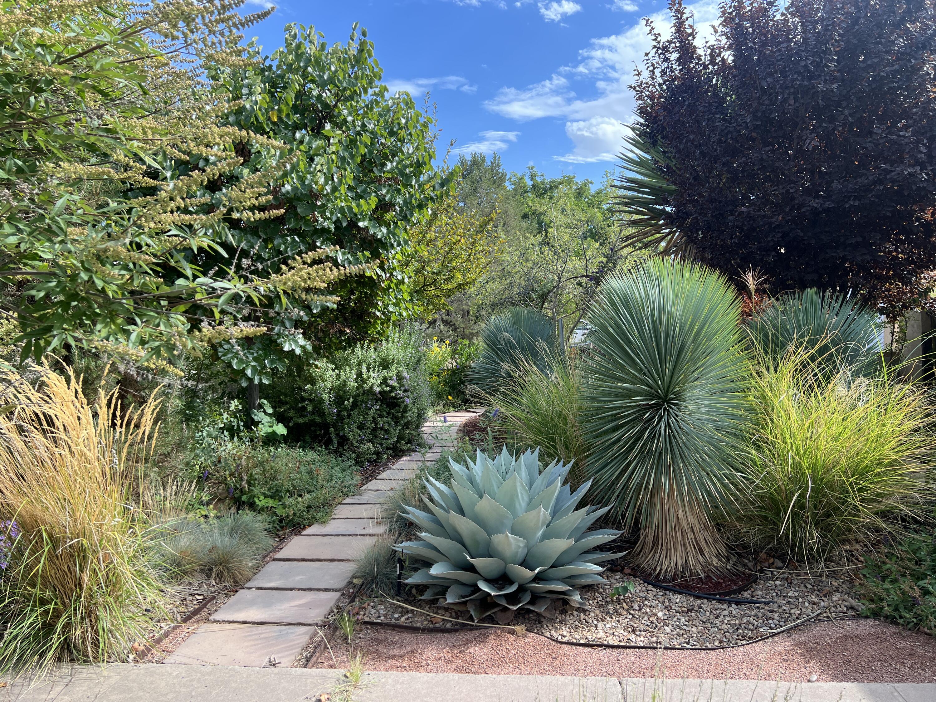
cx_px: 468
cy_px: 351
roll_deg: +1.6
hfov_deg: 67.3
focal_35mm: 26
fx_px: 703
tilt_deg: -2.7
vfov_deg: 53.1
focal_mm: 5.7
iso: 50
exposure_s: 1/894
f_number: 1.5
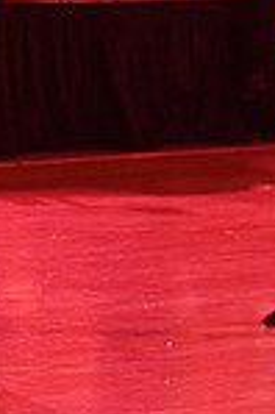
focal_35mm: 429
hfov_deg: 3.2
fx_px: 4927
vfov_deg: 4.8
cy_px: -153
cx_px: 346
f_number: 4
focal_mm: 110
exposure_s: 1/400
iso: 6400
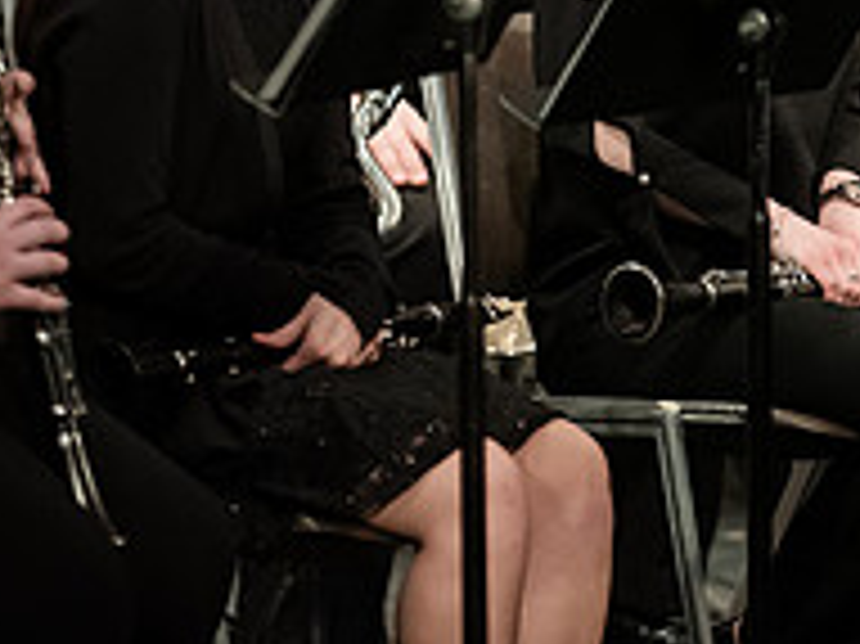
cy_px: -124
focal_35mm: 876
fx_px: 21750
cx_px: 765
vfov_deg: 1.7
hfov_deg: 2.3
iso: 4000
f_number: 3.2
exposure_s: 1/250
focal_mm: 300
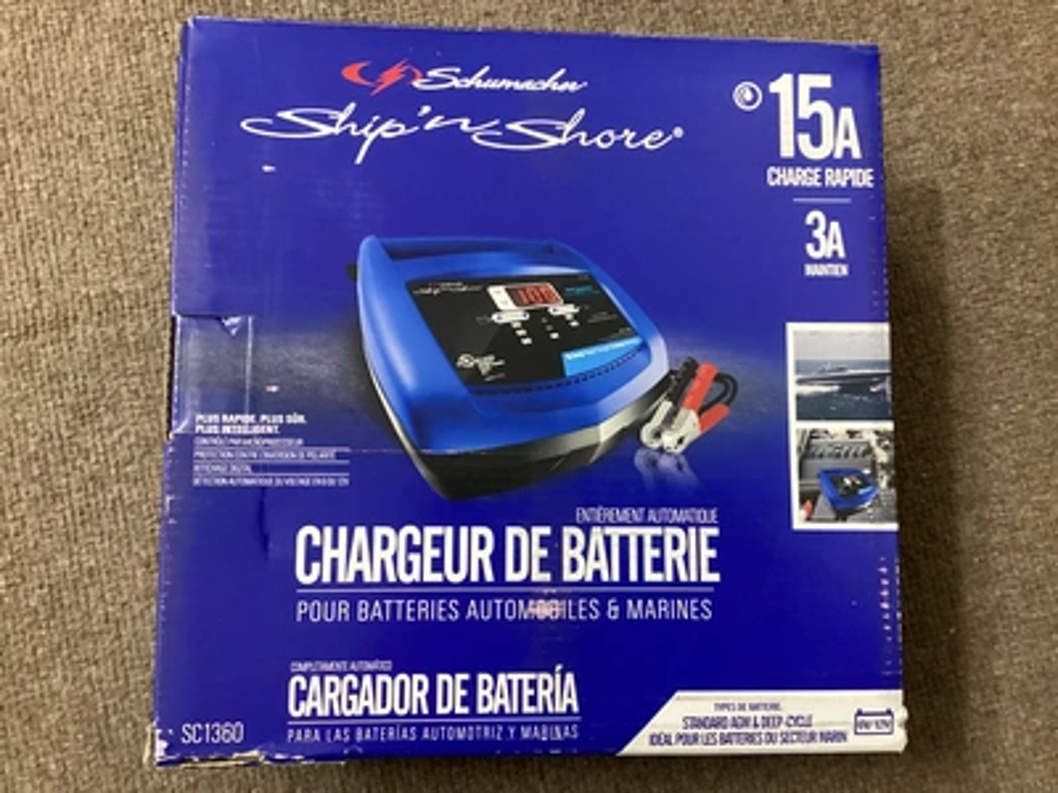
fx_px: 947
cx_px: 529
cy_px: 396
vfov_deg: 45.4
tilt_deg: -82.1
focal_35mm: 31
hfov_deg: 58.4
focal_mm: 3.3
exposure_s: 1/40
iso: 400
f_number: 2.4
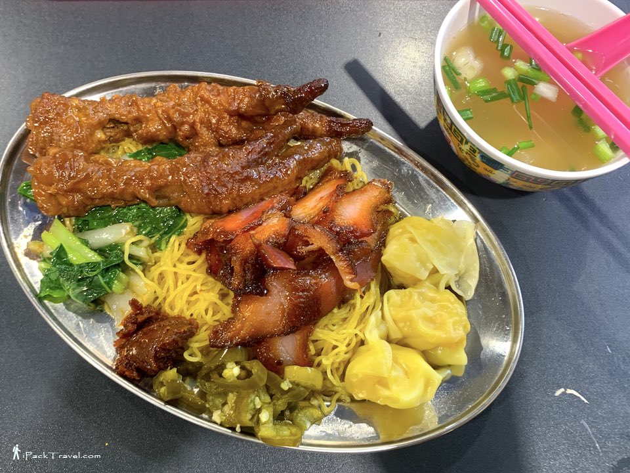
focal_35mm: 26
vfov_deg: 53.1
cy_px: 236
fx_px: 473
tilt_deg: -66.3
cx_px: 315
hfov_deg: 67.3
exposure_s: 1/50
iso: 125
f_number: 1.8
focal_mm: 4.25
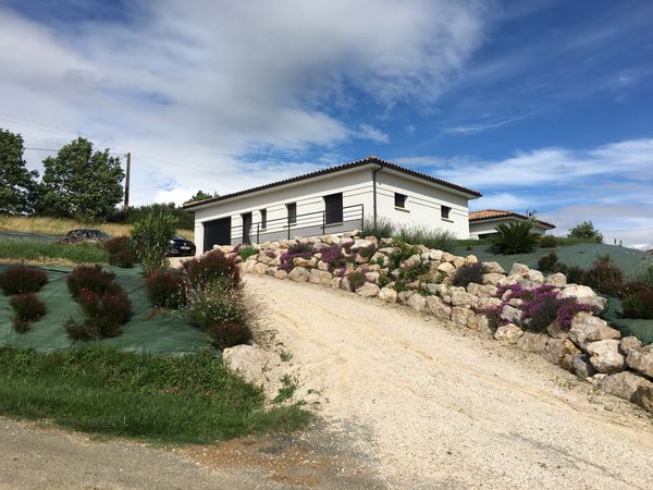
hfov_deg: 61.7
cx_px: 326
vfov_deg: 48.2
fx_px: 547
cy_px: 245
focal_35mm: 29
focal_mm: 4.15
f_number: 2.2
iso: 25
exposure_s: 1/2564
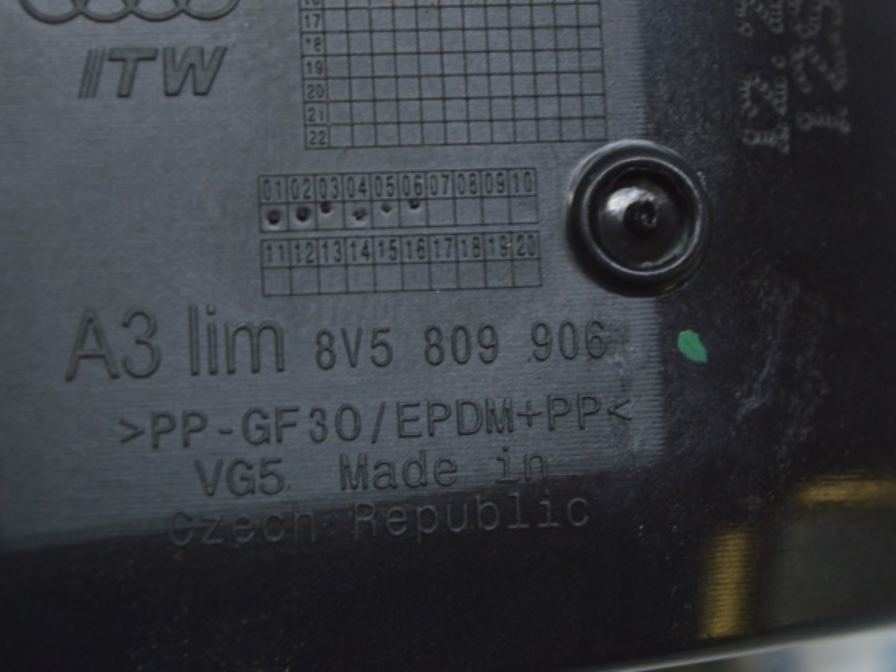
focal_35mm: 91
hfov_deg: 21.6
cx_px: 395
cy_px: 337
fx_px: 2344
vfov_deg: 16.3
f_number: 5.6
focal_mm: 55
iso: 400
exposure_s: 1/40
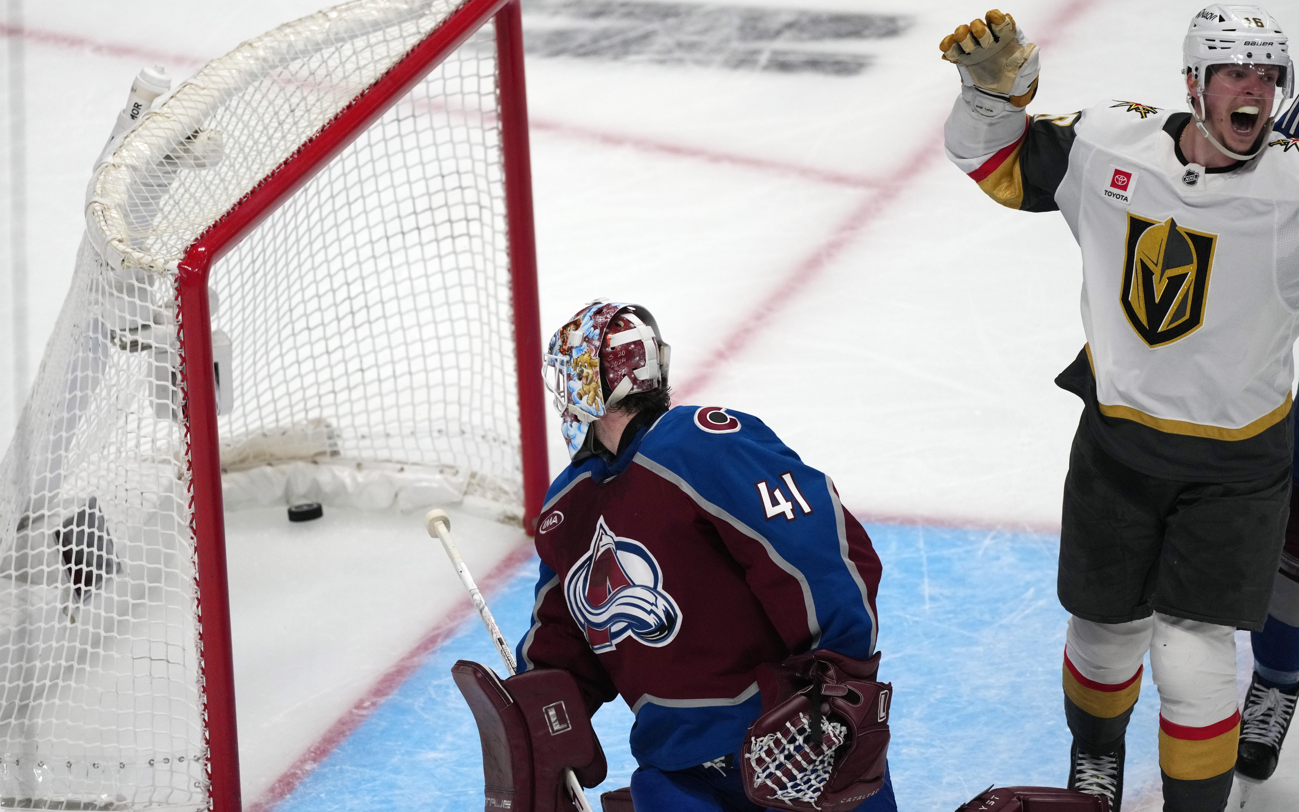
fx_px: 21666
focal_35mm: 612
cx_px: 650
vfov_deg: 2.1
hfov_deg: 3.4
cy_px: 410
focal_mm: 600
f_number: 4
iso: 2500
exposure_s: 1/2000
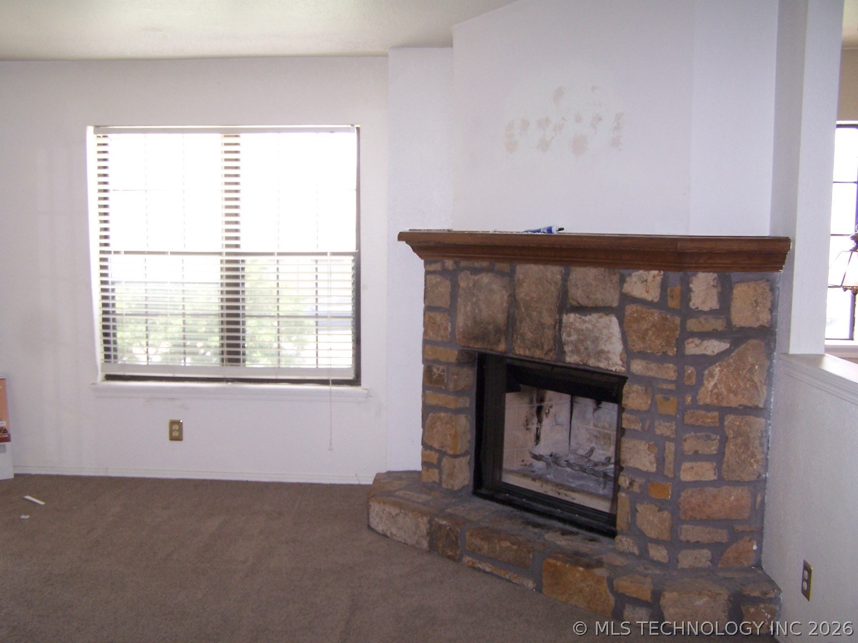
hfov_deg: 49.0
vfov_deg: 37.7
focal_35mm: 38
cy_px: 322
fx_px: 942
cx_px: 429
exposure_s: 1/60
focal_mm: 6.3
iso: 140
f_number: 2.8
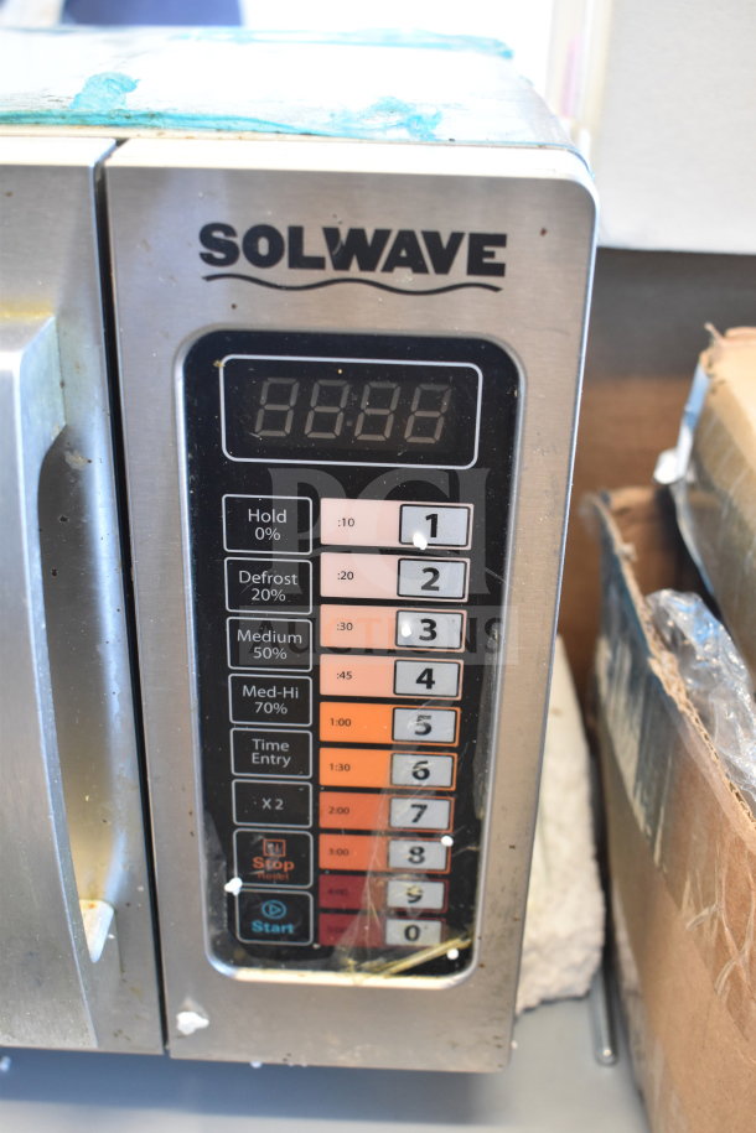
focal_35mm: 40
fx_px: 1276
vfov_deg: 47.9
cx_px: 378
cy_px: 566
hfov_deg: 33.0
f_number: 4
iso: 1250
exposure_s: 1/40
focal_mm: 27
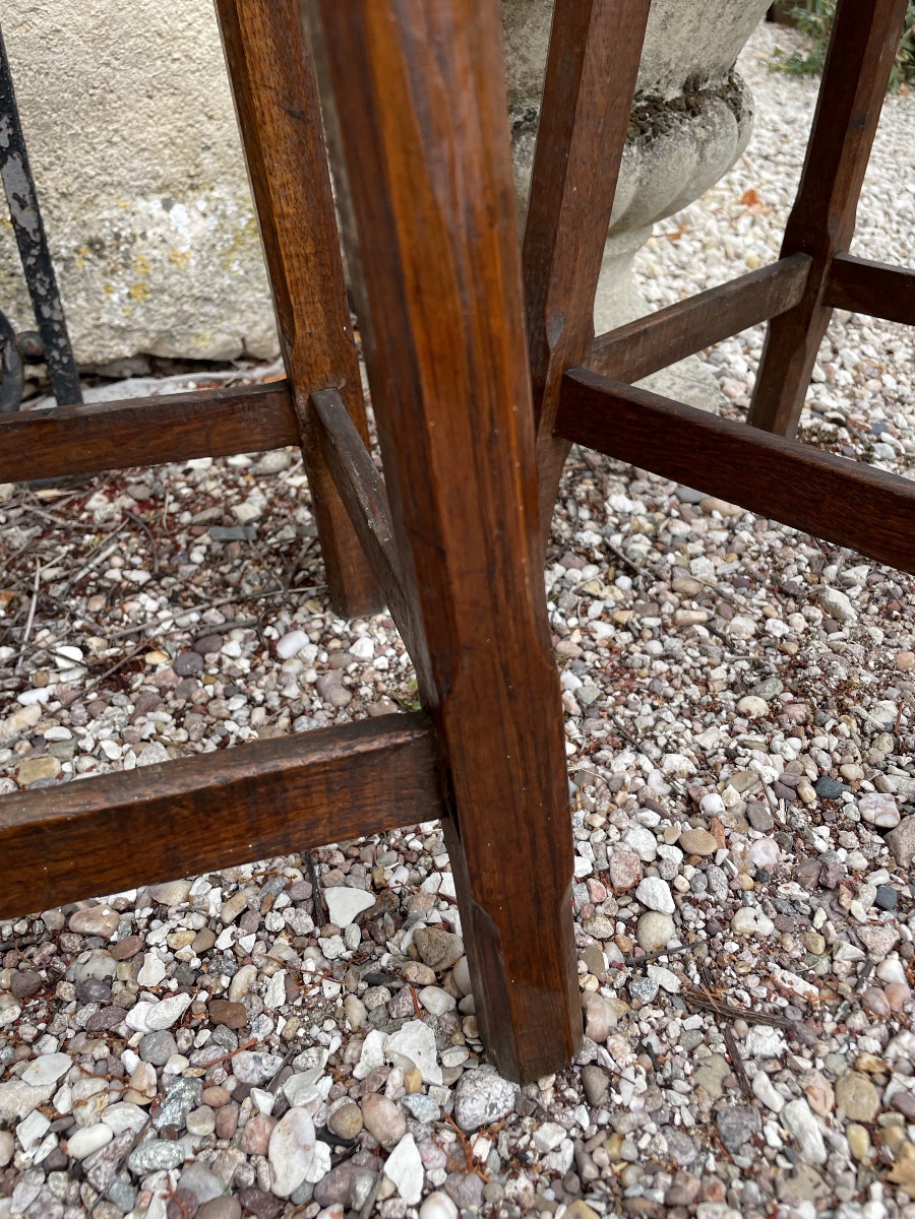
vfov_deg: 67.3
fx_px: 916
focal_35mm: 26
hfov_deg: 53.1
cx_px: 458
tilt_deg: -34.9
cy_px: 610
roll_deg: +0.3
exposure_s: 1/133
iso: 32
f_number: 1.6
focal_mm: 4.2
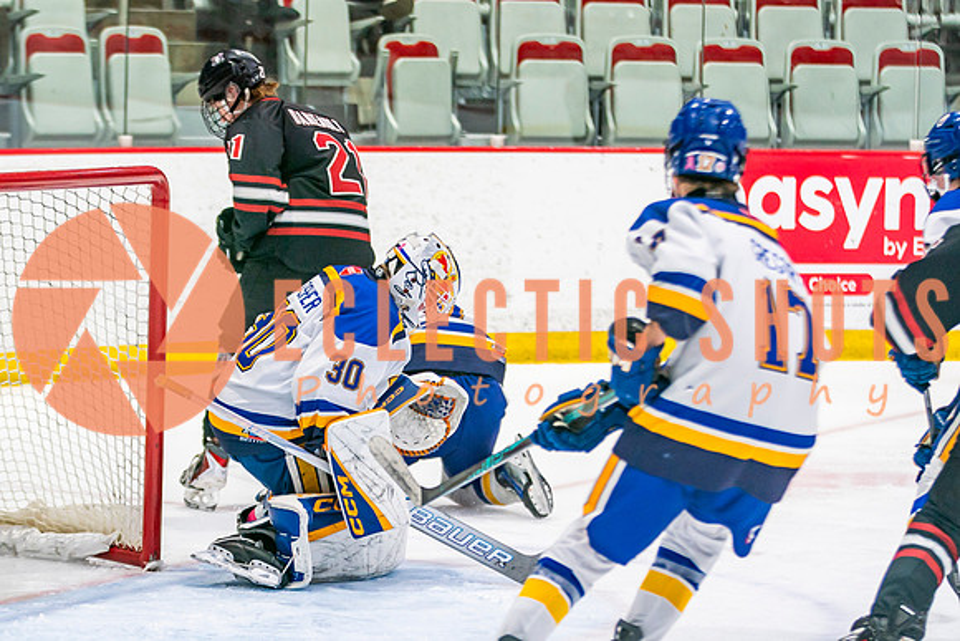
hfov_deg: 9.5
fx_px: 5752
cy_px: 450
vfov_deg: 6.4
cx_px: 382
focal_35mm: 216
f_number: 2.8
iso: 500
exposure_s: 1/640
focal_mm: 115
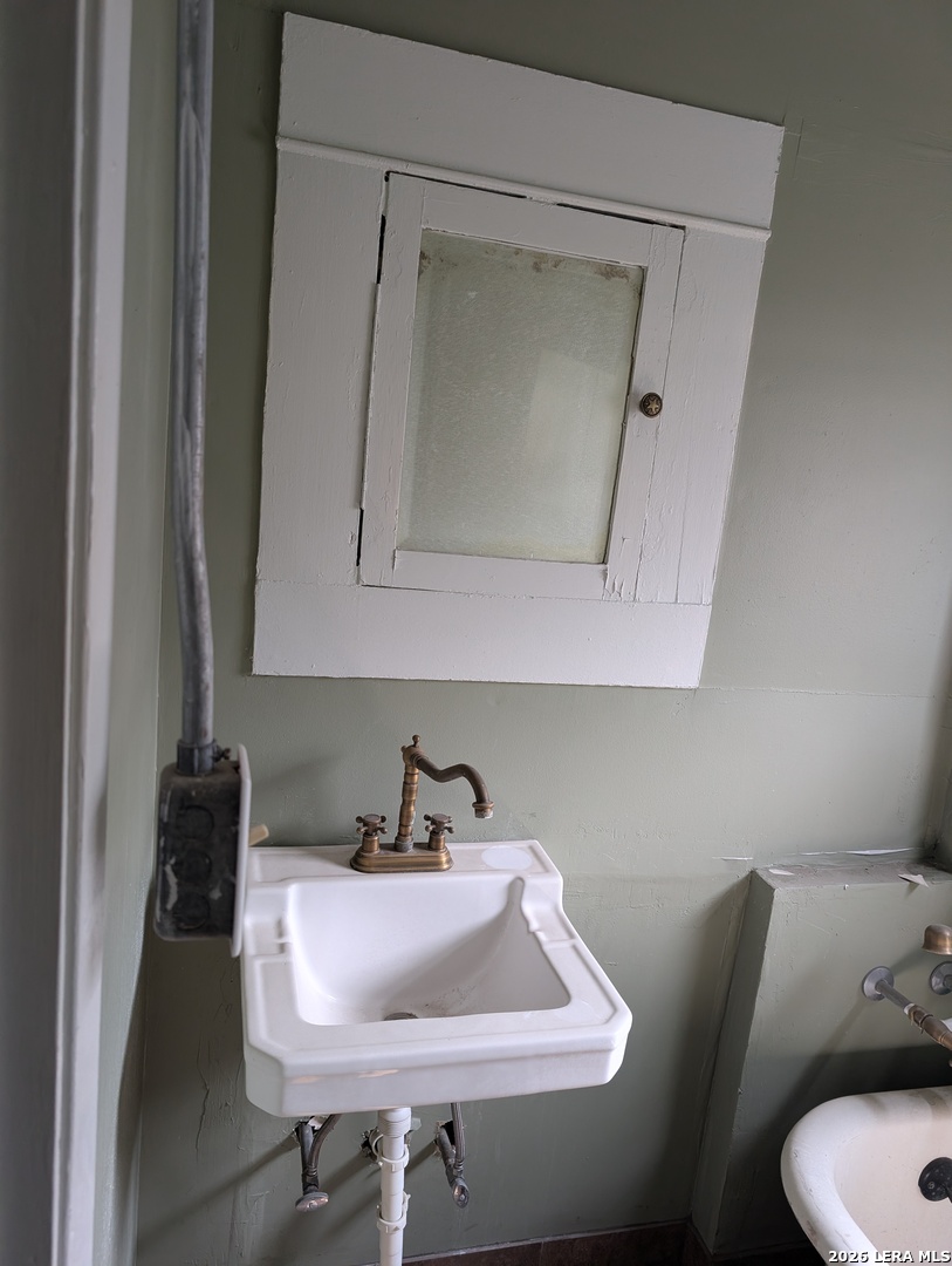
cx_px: 476
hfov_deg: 56.9
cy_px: 633
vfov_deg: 71.5
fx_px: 878
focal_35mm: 24
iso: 136
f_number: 1.68
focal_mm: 6.9
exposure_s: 1/291
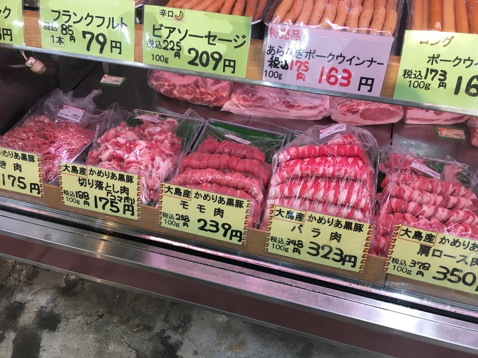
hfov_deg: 61.7
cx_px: 239
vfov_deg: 48.2
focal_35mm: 29
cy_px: 179
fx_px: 400
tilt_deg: -47.0
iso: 50
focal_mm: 4.15
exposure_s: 1/30
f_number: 2.2
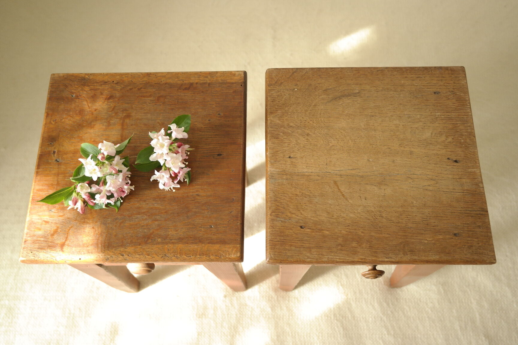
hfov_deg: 53.1
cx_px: 259
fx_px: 518
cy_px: 172
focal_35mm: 36
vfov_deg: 36.9
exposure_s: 1/25
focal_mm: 24
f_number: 5.6
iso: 800
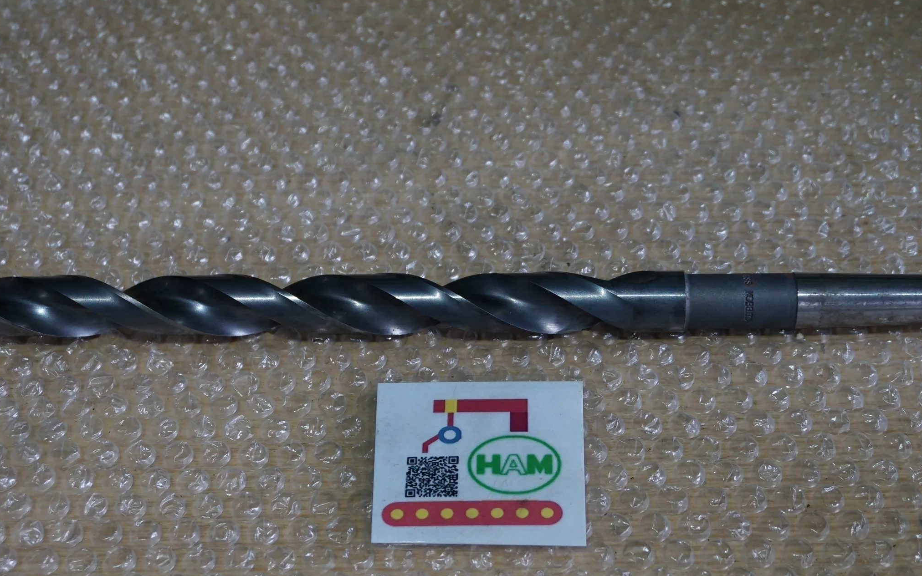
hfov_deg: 33.0
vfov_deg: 20.9
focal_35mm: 62
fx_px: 1558
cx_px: 486
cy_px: 384
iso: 800
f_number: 5
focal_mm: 30
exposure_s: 1/60
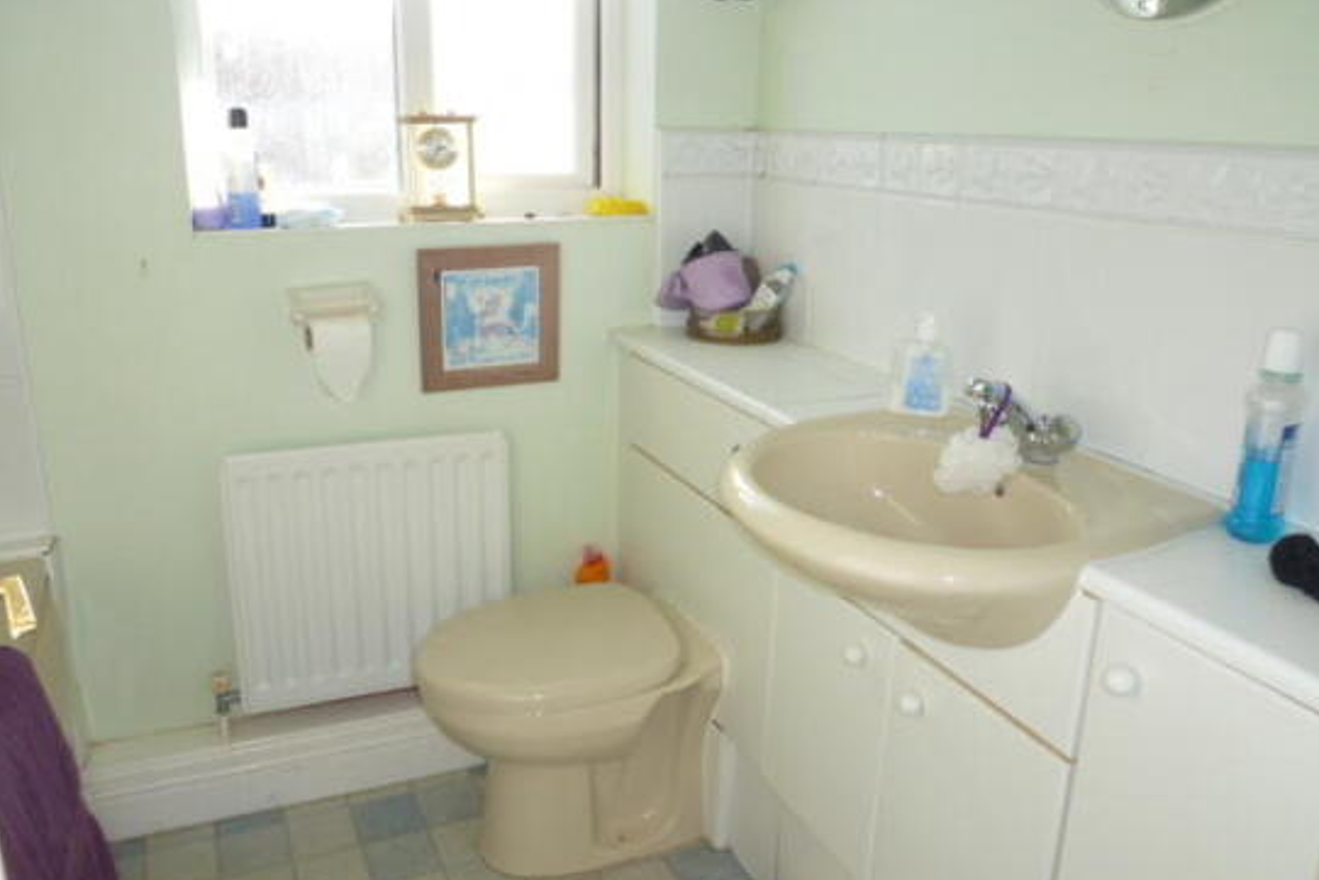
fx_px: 1026
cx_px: 630
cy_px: 411
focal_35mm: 28
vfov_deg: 46.4
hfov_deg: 65.4
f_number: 4
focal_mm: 4.5
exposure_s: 1/100
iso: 100
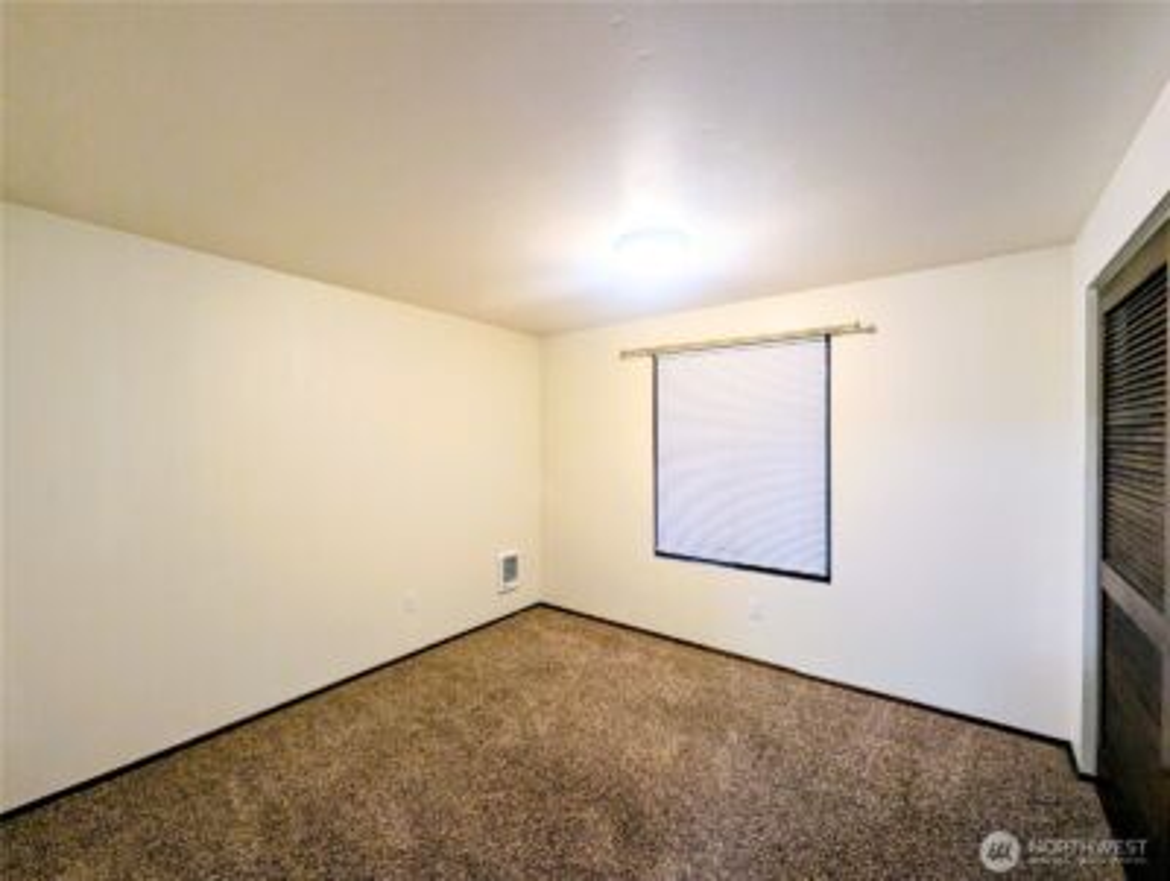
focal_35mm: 13
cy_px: 440
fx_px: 440
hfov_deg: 106.1
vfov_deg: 90.0
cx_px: 585
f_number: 2.2
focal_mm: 1.95
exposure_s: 1/24
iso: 116
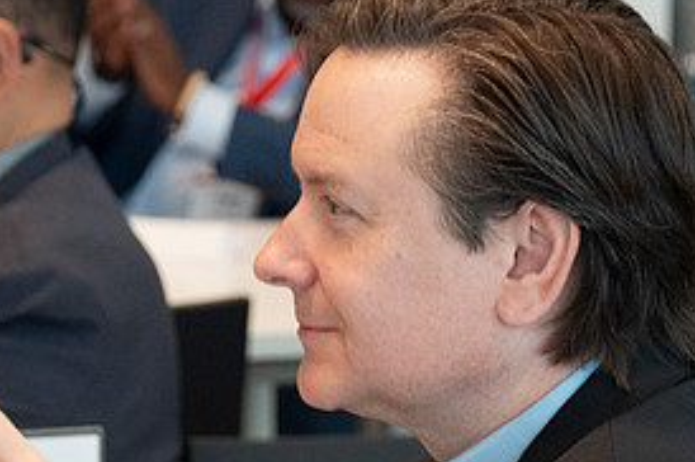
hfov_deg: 8.3
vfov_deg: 5.5
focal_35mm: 248
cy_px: 390
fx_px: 4782
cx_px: 261
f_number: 5.6
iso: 3600
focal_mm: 78
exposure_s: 1/60
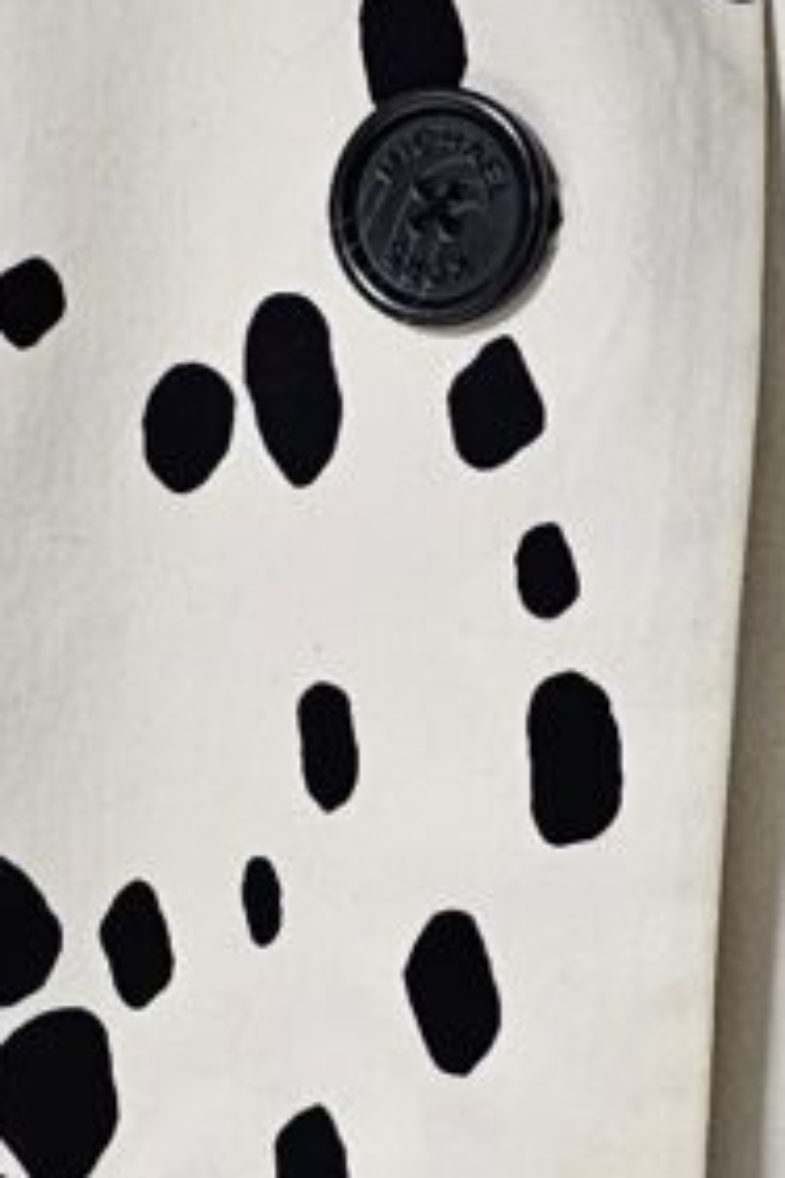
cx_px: 292
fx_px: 5331
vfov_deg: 12.6
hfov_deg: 8.4
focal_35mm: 163
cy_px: 919
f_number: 1.7
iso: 800
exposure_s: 1/120
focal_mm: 6.3
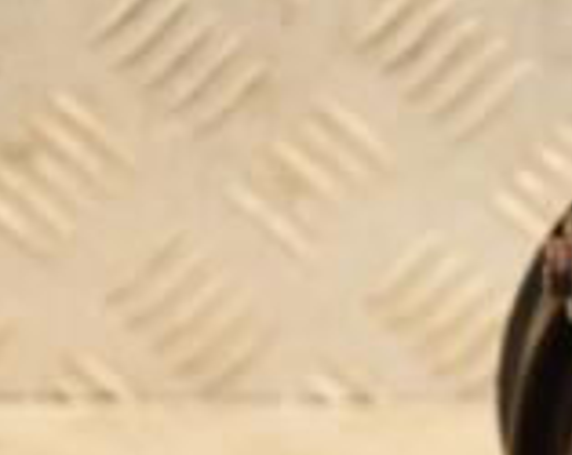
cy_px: 637
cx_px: 907
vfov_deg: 4.3
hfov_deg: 5.4
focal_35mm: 356
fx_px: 6016
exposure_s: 1/160
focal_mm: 66
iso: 800
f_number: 5.3
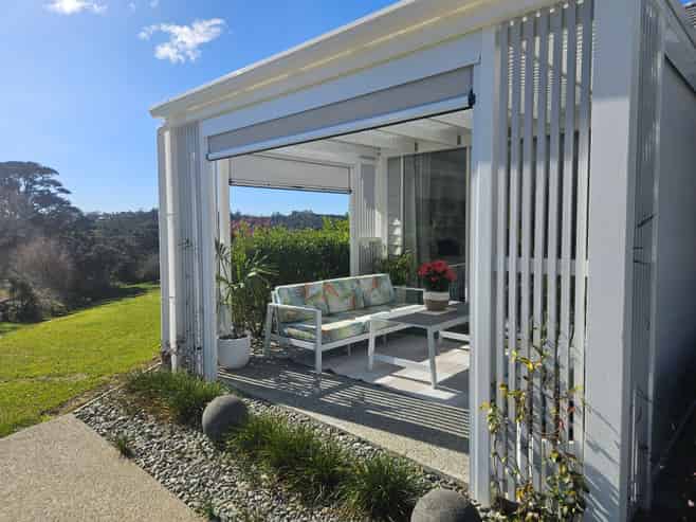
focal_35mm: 23
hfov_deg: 73.9
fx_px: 462
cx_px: 348
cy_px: 261
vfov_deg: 58.8
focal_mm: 5.4
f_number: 1.8
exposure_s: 1/2077
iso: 25
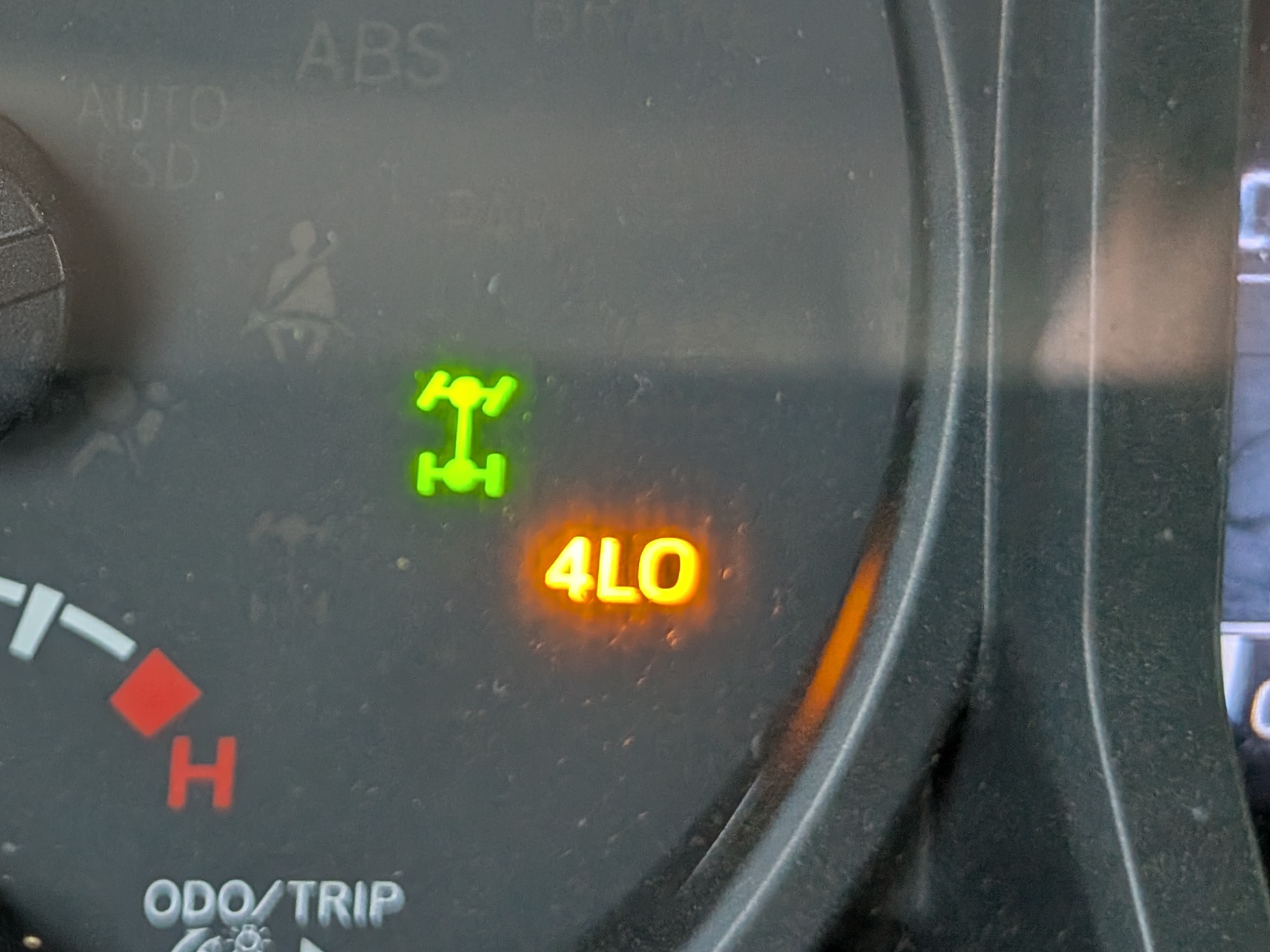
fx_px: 1908
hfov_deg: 33.8
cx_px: 14
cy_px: 178
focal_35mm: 52
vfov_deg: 27.4
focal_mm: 4.53
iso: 426
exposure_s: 1/60
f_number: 1.7
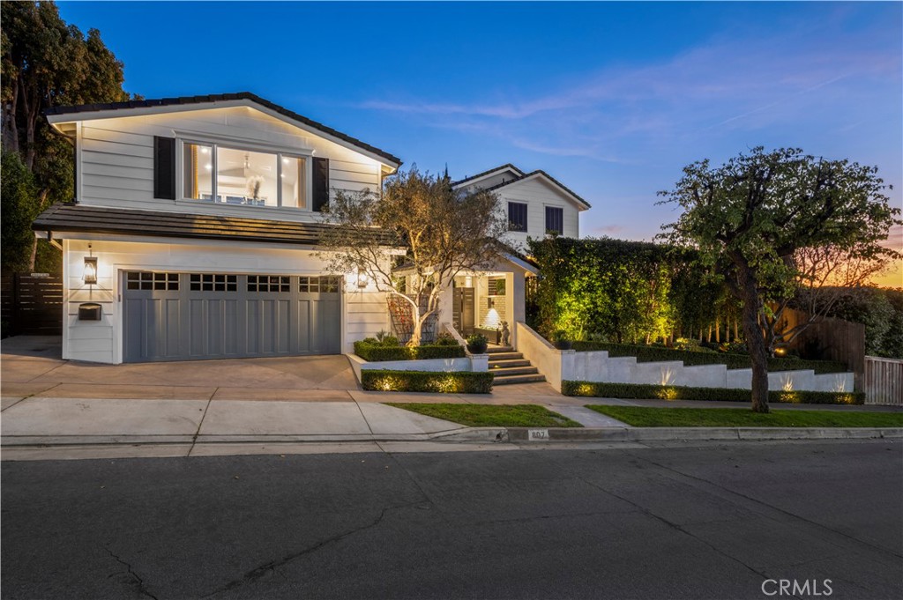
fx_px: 451
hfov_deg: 90.0
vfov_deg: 67.3
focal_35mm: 18
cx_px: 452
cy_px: 300
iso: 640
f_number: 8
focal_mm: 18
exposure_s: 2.5
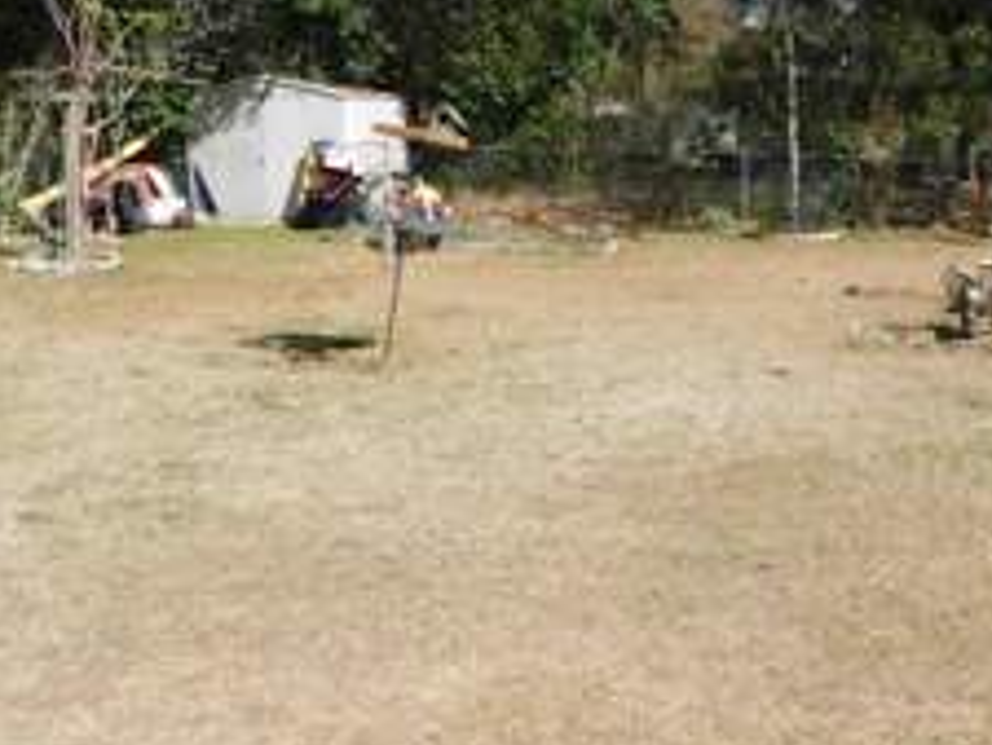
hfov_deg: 37.2
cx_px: 829
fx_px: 1405
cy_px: 225
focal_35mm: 49
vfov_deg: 29.4
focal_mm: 4
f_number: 6
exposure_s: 1/400
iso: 125
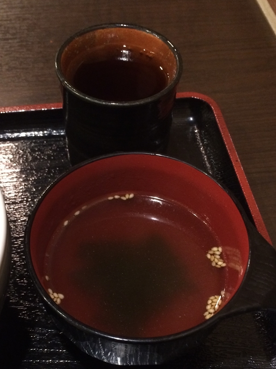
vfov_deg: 44.2
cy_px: 244
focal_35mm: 42
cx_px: 122
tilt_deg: -58.9
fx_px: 447
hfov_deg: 34.3
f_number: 2.2
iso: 320
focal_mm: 4.15
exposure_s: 1/15
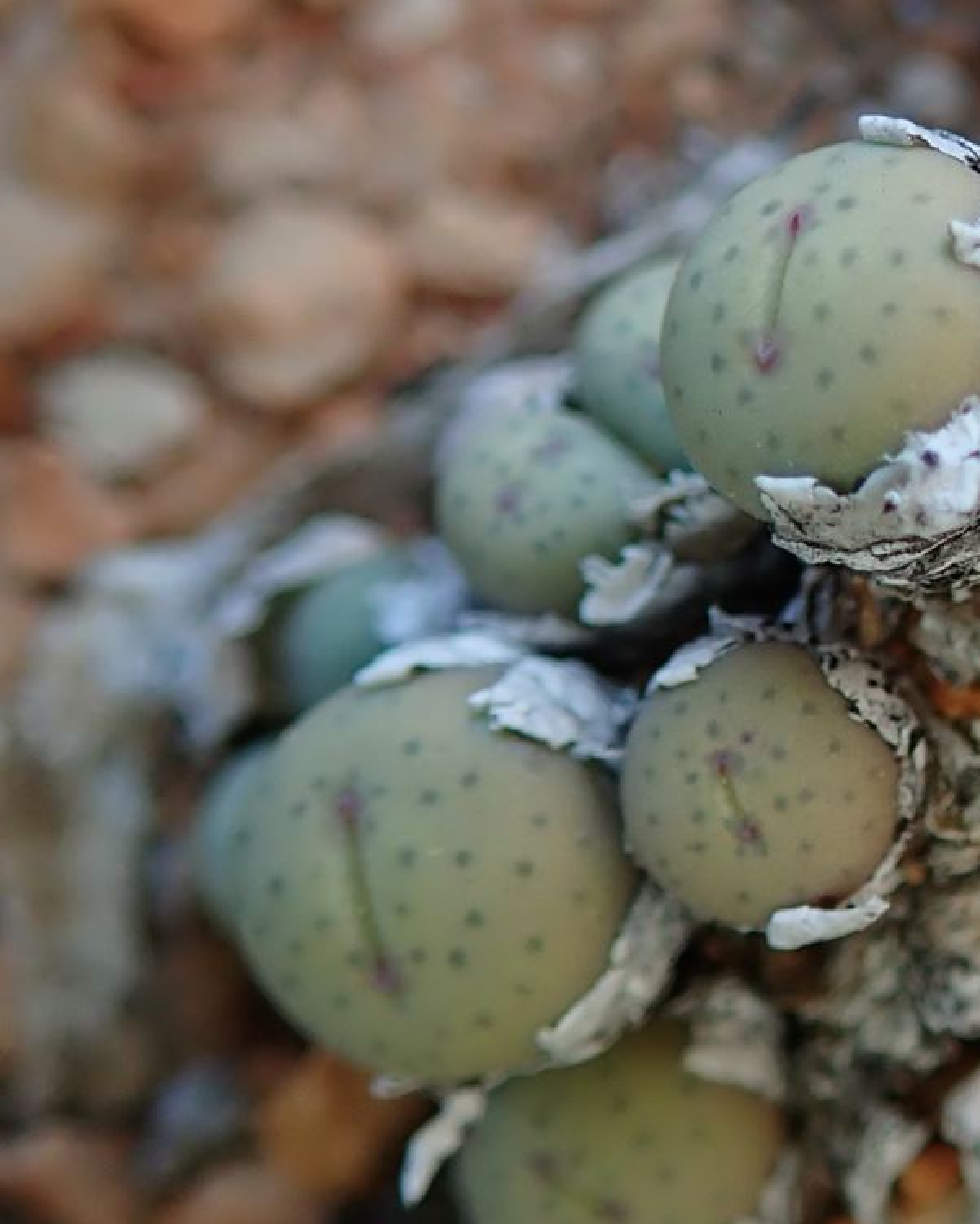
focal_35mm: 78
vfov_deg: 24.3
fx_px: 2827
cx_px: 1304
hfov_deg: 18.2
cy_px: 363
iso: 125
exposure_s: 1/125
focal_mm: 5.5
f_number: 2.3
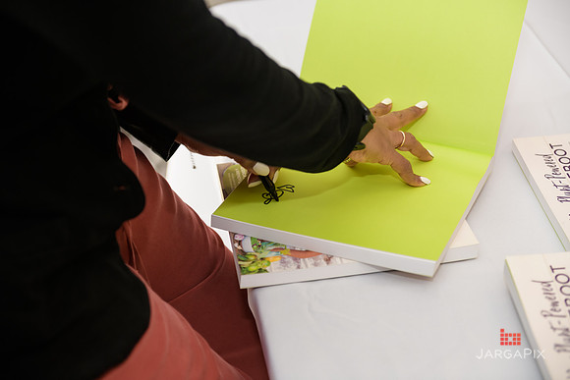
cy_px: 190
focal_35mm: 70
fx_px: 1109
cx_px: 285
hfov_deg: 28.8
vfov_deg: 19.5
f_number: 3.2
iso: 400
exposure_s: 1/125
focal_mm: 70
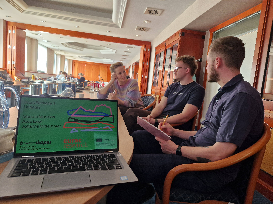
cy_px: 102
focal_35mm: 23
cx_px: 136
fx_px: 181
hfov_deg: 73.9
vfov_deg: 58.9
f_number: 1.8
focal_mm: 5.4
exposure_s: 1/100
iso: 160
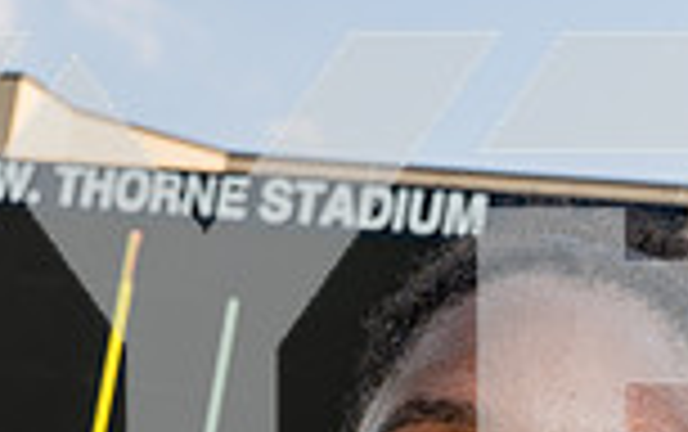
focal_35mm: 140
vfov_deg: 8.9
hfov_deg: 14.9
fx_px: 2628
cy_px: 817
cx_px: 405
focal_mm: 35
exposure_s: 1/250
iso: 100
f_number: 8
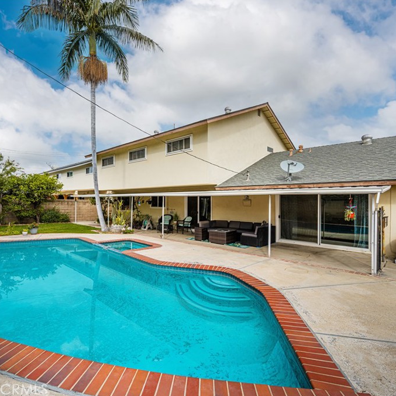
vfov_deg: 80.7
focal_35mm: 18
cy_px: 198
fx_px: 233
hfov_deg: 80.3
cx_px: 172
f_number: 10
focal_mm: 14
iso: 100
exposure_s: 1/400
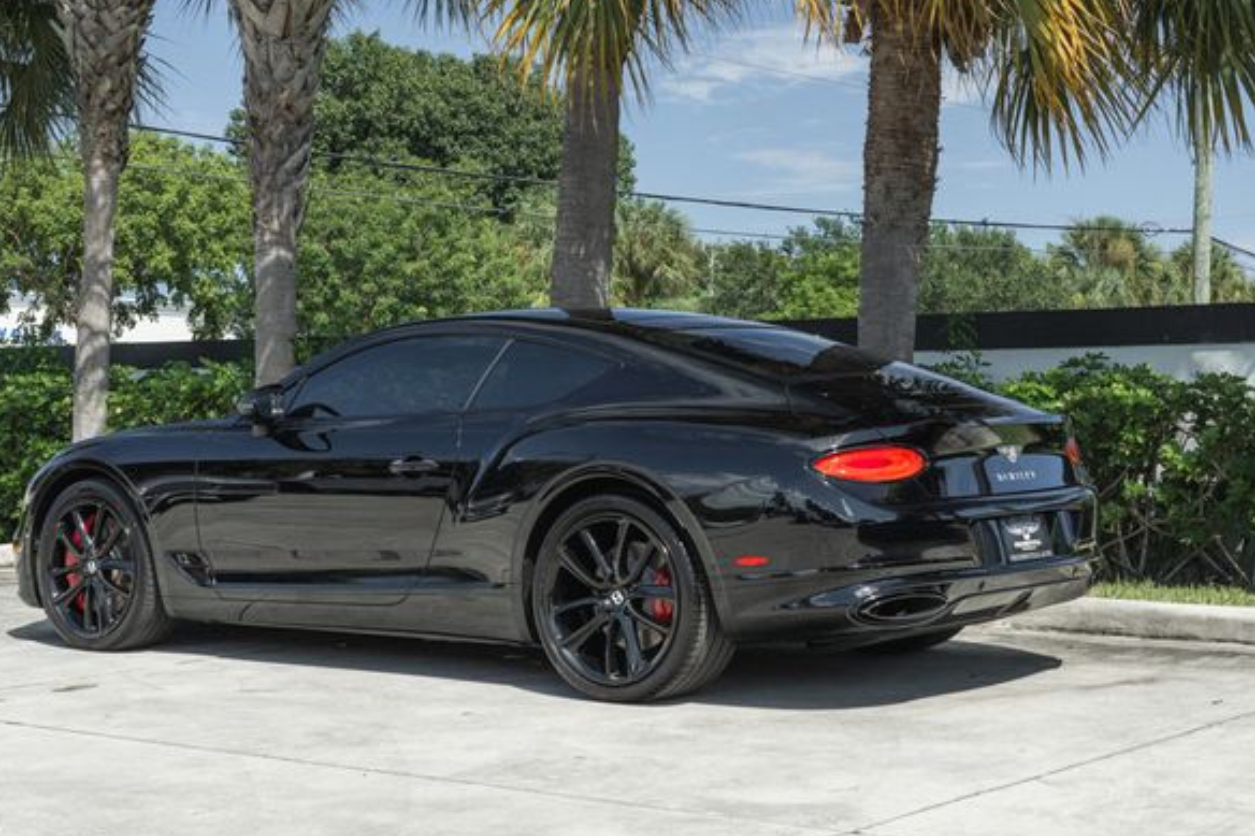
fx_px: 2126
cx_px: 571
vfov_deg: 22.2
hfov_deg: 32.9
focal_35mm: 61
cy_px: 389
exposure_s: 1/1000
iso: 640
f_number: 7.1
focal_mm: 43
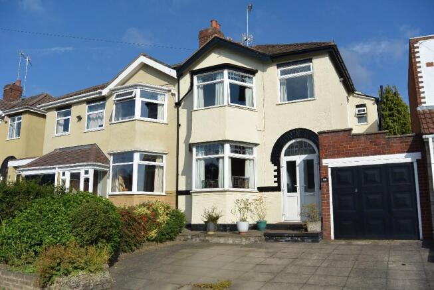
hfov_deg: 63.6
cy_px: 145
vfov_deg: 45.1
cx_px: 217
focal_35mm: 29
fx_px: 350
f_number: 4.5
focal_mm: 11
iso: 100
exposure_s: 1/1250
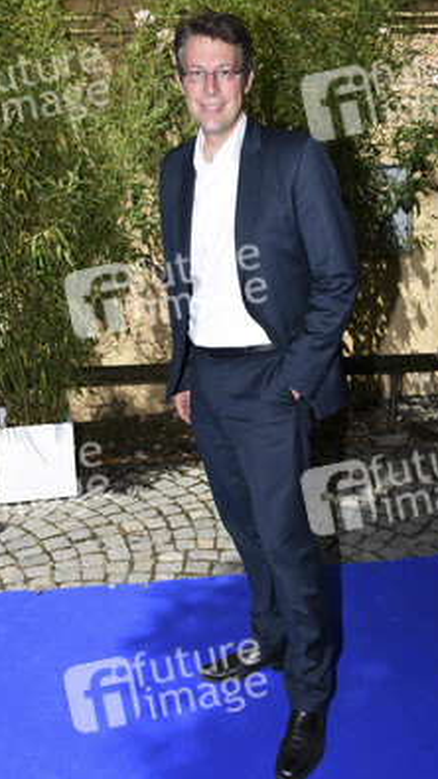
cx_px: 223
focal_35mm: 35
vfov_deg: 56.6
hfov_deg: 33.7
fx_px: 723
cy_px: 390
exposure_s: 1/160
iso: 100
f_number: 10
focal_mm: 22
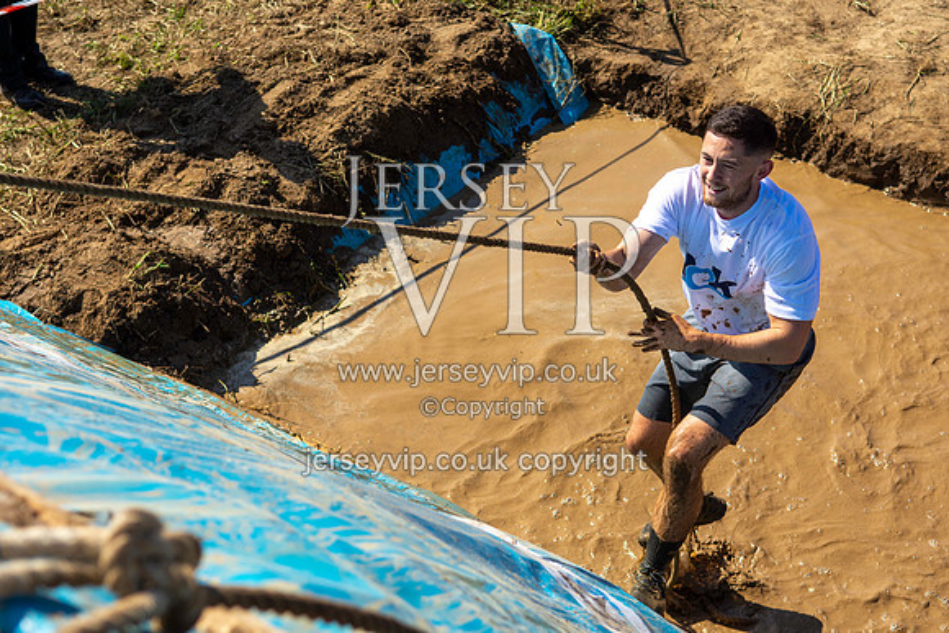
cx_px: 474
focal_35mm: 66
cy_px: 316
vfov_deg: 20.6
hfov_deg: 30.5
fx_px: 1740
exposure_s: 1/5000
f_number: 4
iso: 100
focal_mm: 44
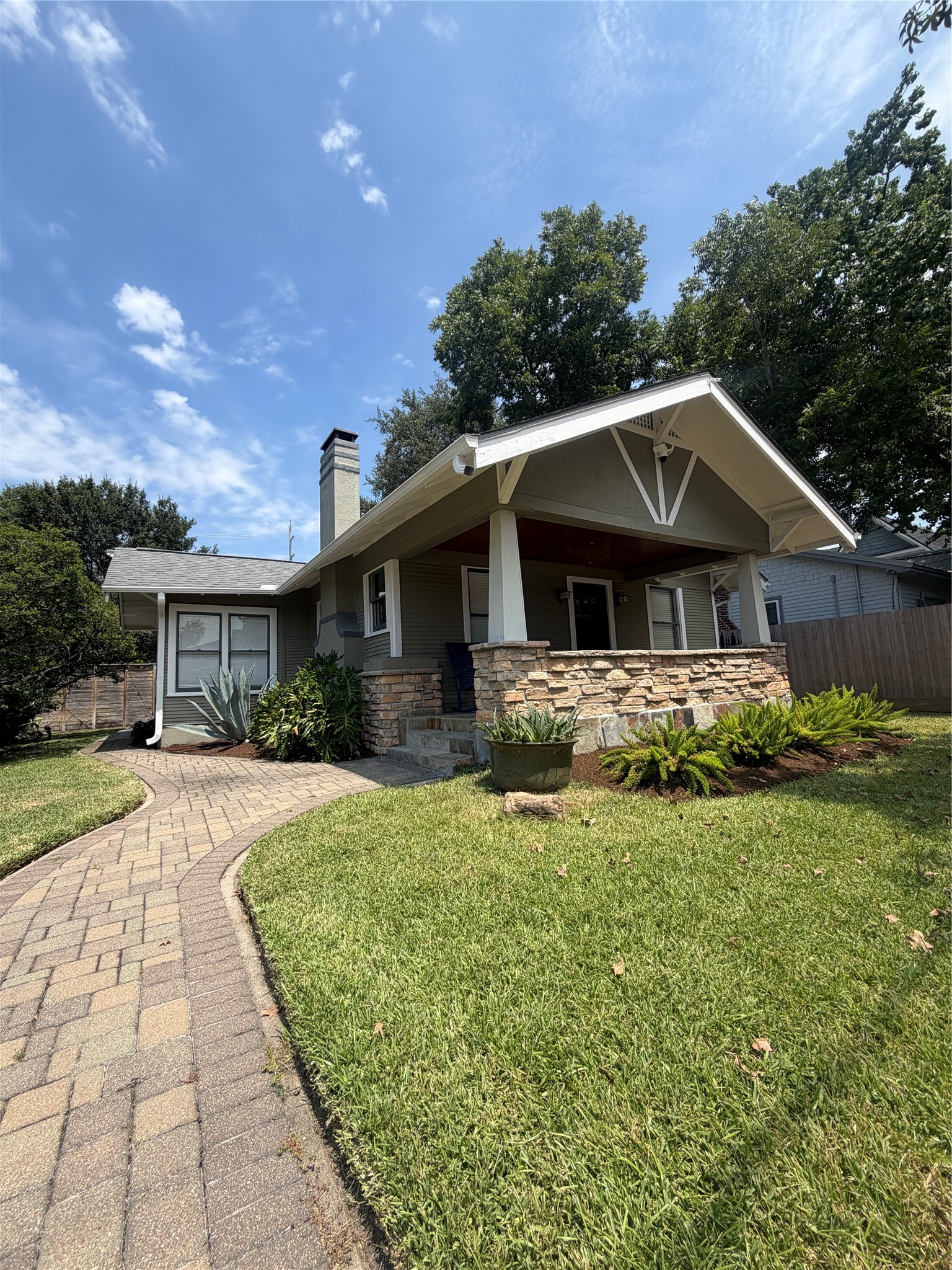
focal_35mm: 14
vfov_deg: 102.1
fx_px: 513
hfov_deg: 85.7
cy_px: 635
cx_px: 476
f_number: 2.2
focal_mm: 2.22
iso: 25
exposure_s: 1/770
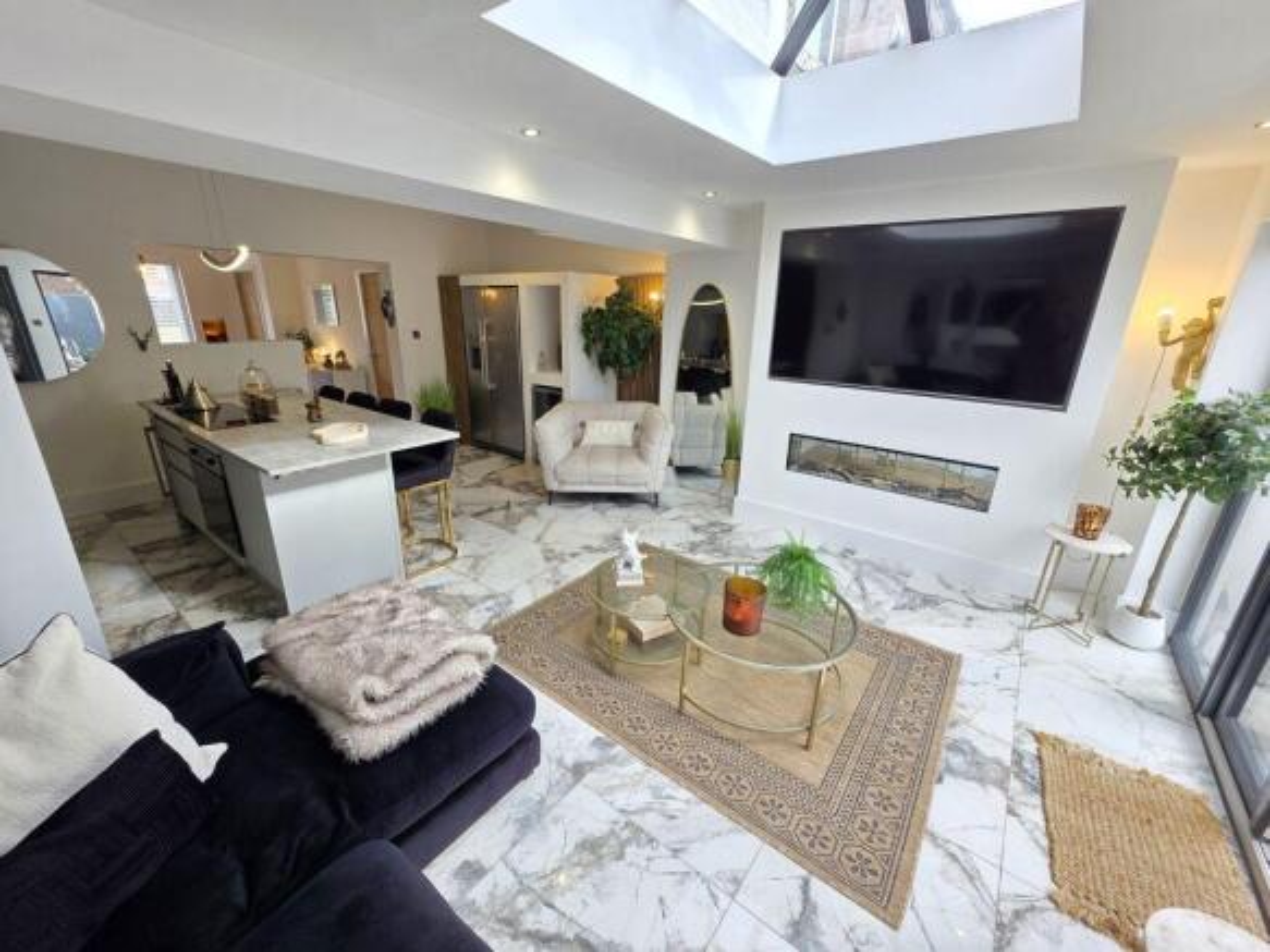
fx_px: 477
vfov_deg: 89.9
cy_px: 476
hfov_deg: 106.2
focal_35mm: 13
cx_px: 635
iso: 50
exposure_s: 1/100
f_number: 1.9
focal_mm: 2.2
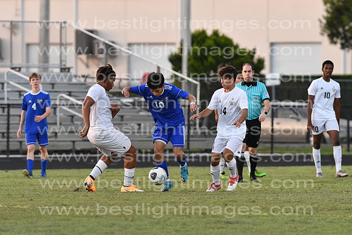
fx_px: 4401
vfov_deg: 3.1
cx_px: 176
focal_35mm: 450
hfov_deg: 4.6
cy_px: 118
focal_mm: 300
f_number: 4.5
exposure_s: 1/1000
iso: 3200
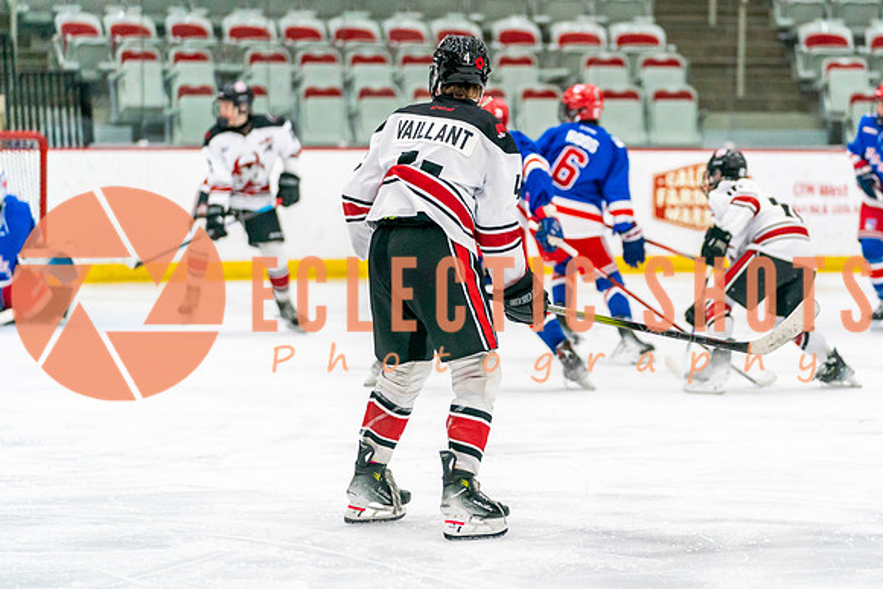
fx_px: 4285
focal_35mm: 175
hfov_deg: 11.8
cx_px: 543
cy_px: 301
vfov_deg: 7.9
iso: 3200
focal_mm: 142
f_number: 2.8
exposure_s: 1/1250
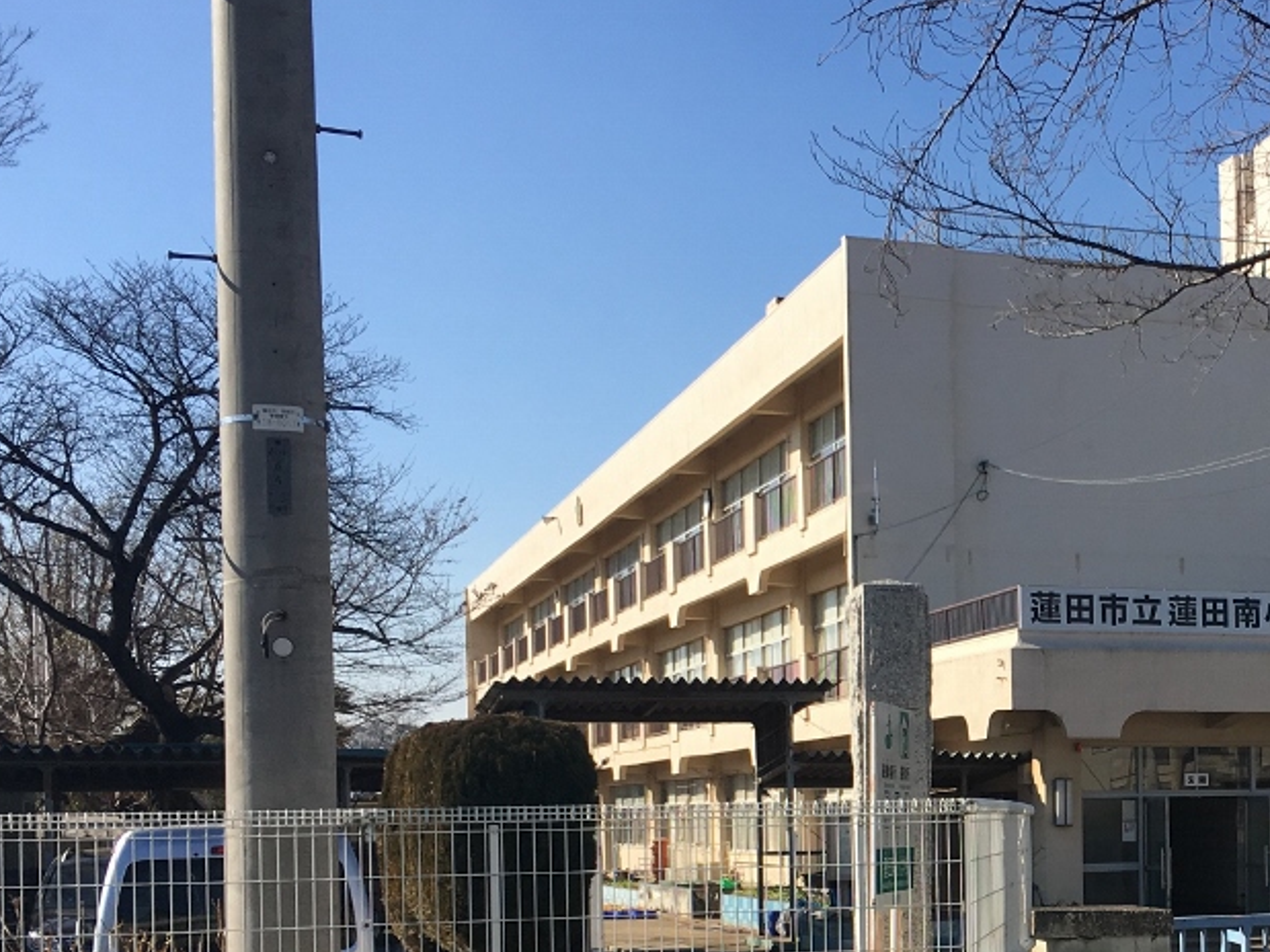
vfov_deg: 23.9
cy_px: 825
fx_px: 2201
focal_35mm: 60
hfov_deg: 30.5
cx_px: 1184
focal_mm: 4.15
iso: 25
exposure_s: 1/1538
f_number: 2.2
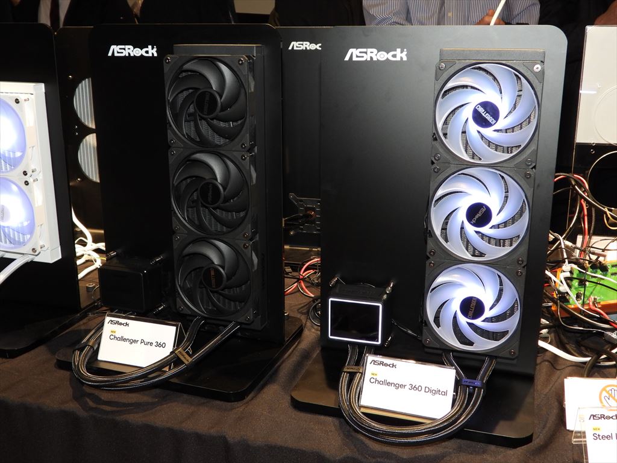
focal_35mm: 38
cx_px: 308
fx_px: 677
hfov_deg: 49.0
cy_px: 232
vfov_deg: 37.7
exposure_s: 1/30
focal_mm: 6.8
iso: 200
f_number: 3.2
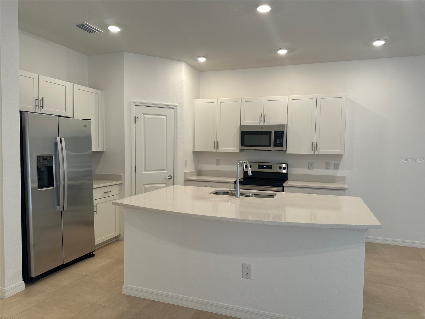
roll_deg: -1.2
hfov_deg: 71.6
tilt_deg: -1.9
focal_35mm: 24
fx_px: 295
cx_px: 212
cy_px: 160
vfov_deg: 56.8
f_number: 1.78
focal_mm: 6.86
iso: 80
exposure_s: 1/120
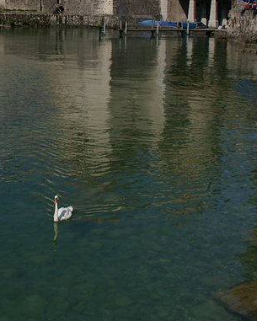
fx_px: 646
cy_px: 63
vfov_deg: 27.3
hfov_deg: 21.5
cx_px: -12
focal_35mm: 68
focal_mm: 18
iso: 200
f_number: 8
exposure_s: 1/750
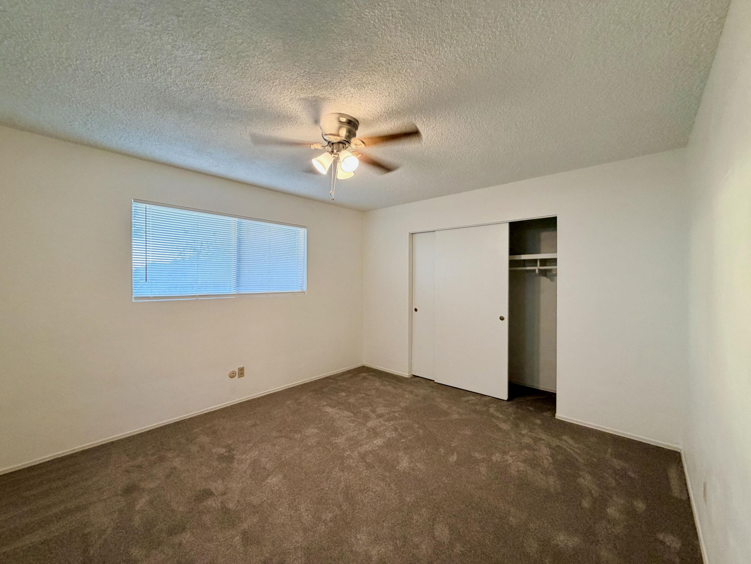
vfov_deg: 85.7
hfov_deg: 102.1
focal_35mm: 14
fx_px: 304
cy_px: 282
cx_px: 376
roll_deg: -0.2
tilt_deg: -3.2
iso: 160
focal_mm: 2.22
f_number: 2.2
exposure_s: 1/60
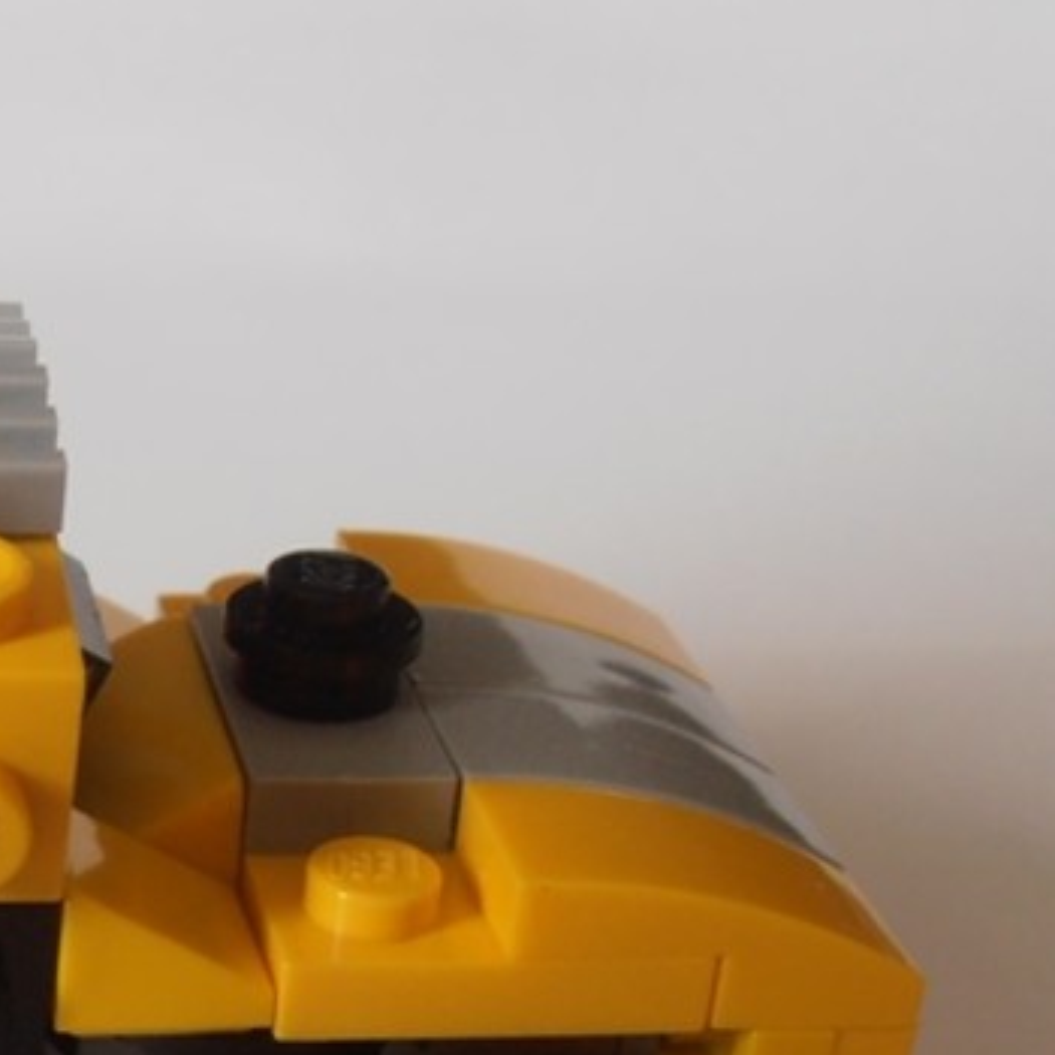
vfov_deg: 20.3
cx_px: -106
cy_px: 903
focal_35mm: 84
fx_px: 2896
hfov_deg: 19.7
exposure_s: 1/15
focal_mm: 6.61
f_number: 3.9
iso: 125
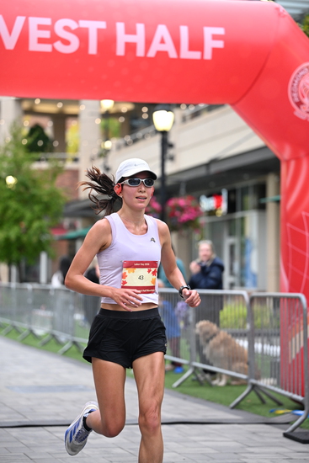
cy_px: 232
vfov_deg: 21.5
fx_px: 1222
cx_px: 154
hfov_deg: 14.4
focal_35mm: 95
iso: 1600
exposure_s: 1/1000
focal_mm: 95
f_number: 2.8
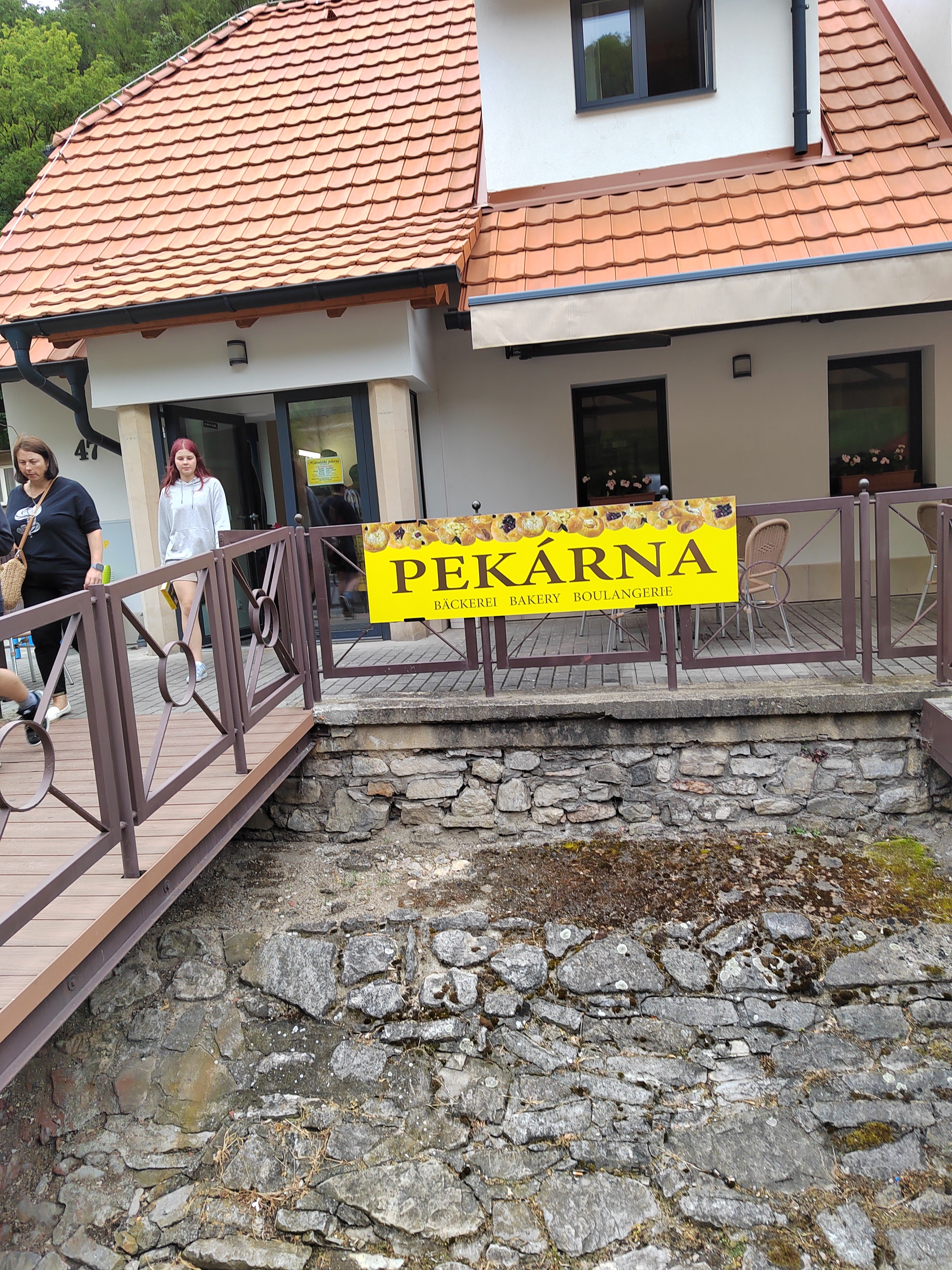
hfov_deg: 58.9
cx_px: 476
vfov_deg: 73.9
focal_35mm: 23
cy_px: 635
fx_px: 843
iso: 100
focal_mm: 5.52
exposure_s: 1/100
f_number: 1.9
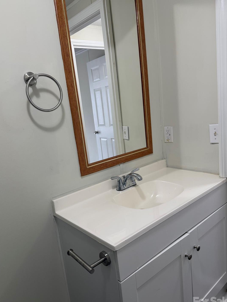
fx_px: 227
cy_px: 157
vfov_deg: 67.3
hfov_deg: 53.0
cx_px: 108
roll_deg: +6.6
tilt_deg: -12.6
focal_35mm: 26
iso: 125
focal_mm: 6.76
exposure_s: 1/120
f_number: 1.78
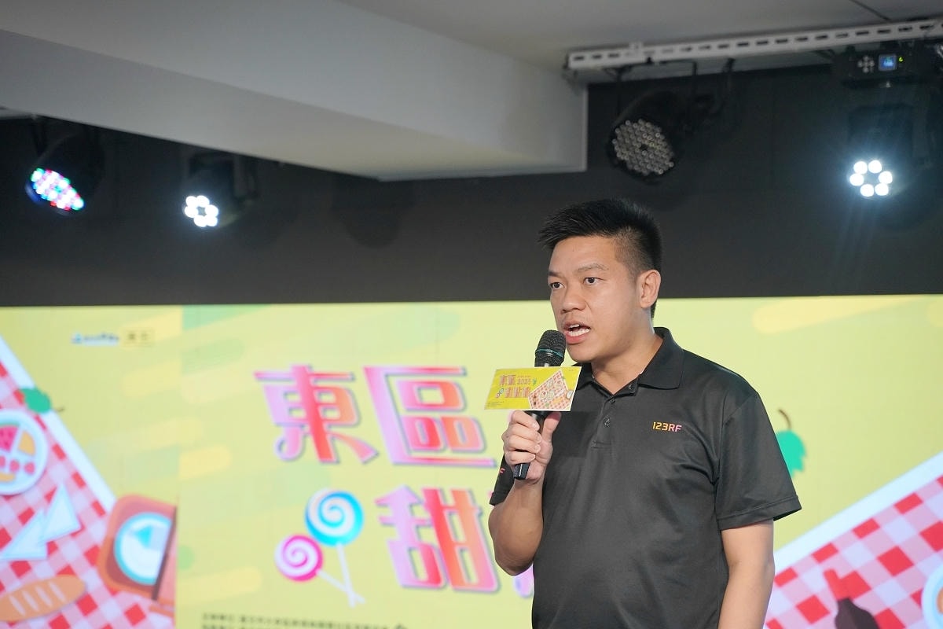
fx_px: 1964
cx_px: 472
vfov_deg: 18.2
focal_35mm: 75
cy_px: 314
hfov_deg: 27.0
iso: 3200
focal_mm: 75
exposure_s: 1/160
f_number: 4
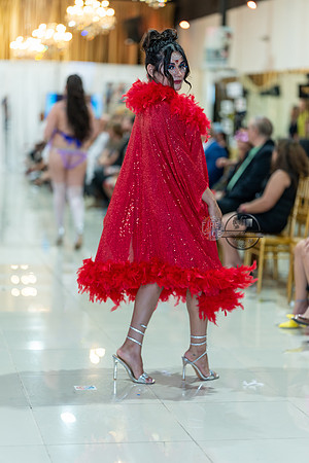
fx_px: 1094
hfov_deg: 16.1
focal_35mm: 85
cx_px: 154
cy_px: 232
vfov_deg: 23.9
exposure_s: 1/160
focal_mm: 85
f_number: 1.4
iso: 250
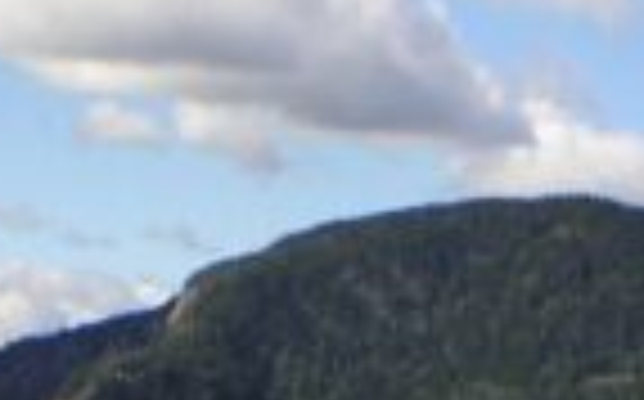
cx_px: 414
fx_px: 2893
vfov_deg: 7.9
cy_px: 279
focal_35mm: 165
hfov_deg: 12.7
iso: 64
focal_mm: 4.8
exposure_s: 1/180
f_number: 6.7
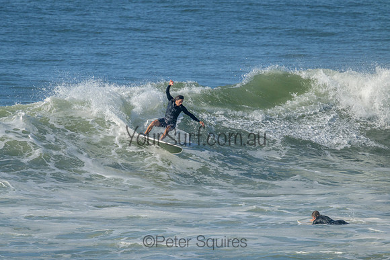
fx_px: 9821
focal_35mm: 906
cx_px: 169
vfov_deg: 1.5
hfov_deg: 2.3
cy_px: 138
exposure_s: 1/2000
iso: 800
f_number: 11
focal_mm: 800
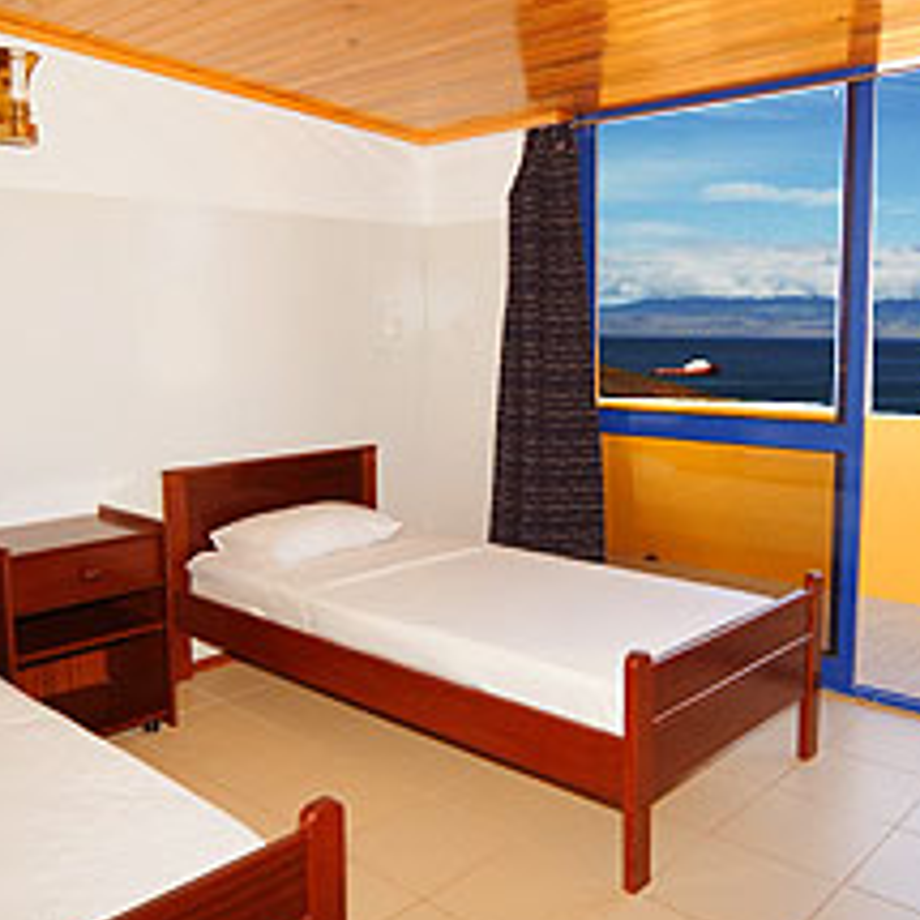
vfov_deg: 52.8
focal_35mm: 31
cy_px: 419
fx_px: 926
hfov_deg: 52.8
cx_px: 471
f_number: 5.6
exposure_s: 1/200
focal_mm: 13
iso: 400
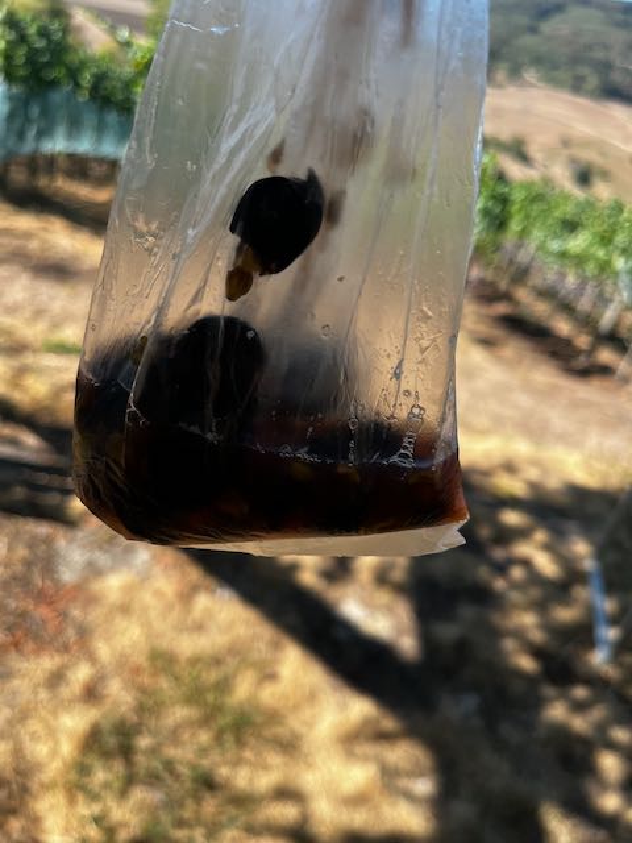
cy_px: 422
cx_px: 316
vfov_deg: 67.3
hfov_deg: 53.1
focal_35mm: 26
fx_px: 633
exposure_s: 1/1536
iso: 50
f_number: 1.6
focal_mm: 5.1
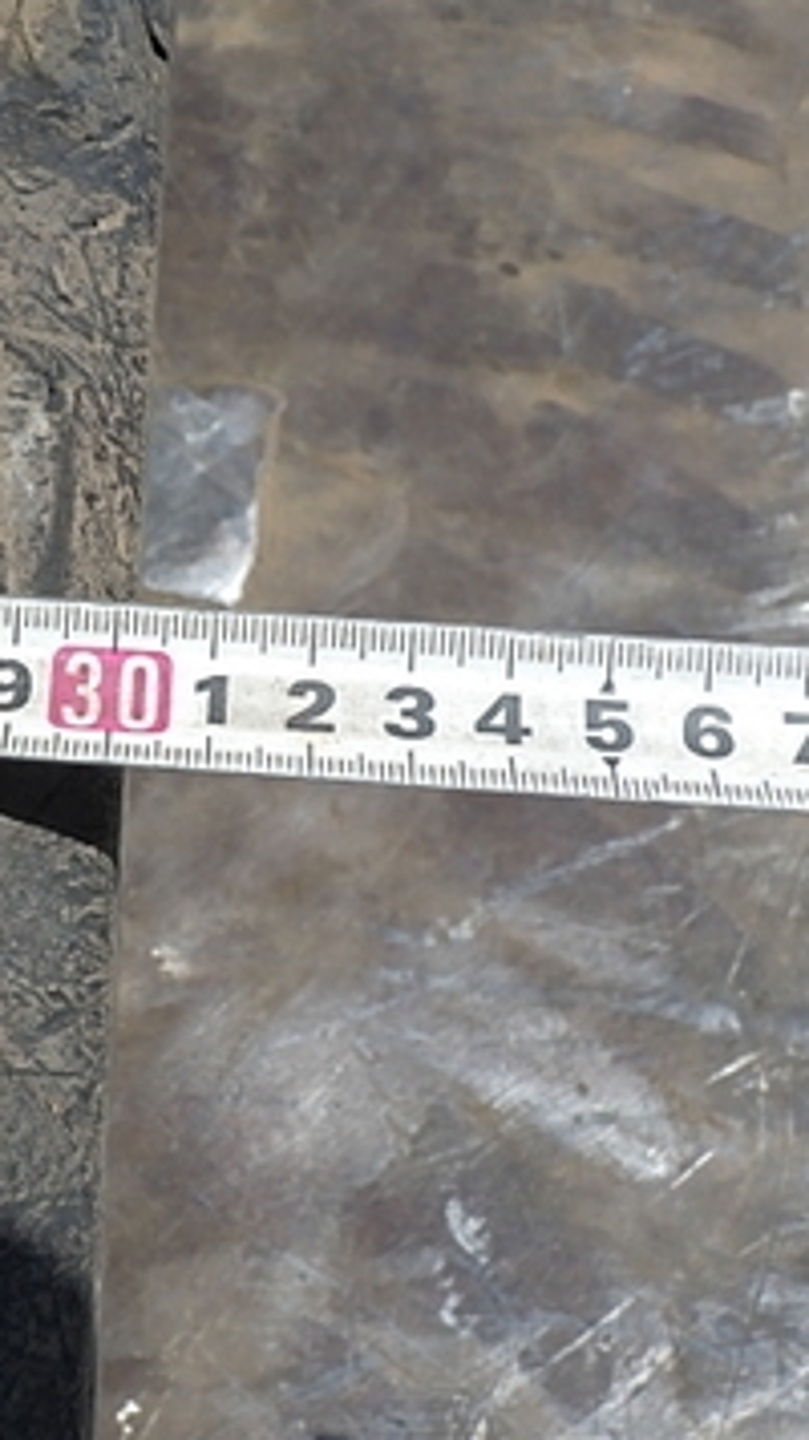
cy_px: 724
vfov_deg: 41.3
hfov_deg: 23.6
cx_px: 186
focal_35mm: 50
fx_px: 1909
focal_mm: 6.1
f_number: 4.6
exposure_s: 1/800
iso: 125
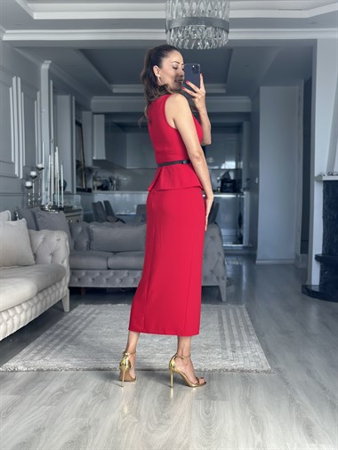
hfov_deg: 30.3
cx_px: 169
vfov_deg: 39.6
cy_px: 225
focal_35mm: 48
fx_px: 624
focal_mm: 6.86
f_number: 1.78
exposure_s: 1/122
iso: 125
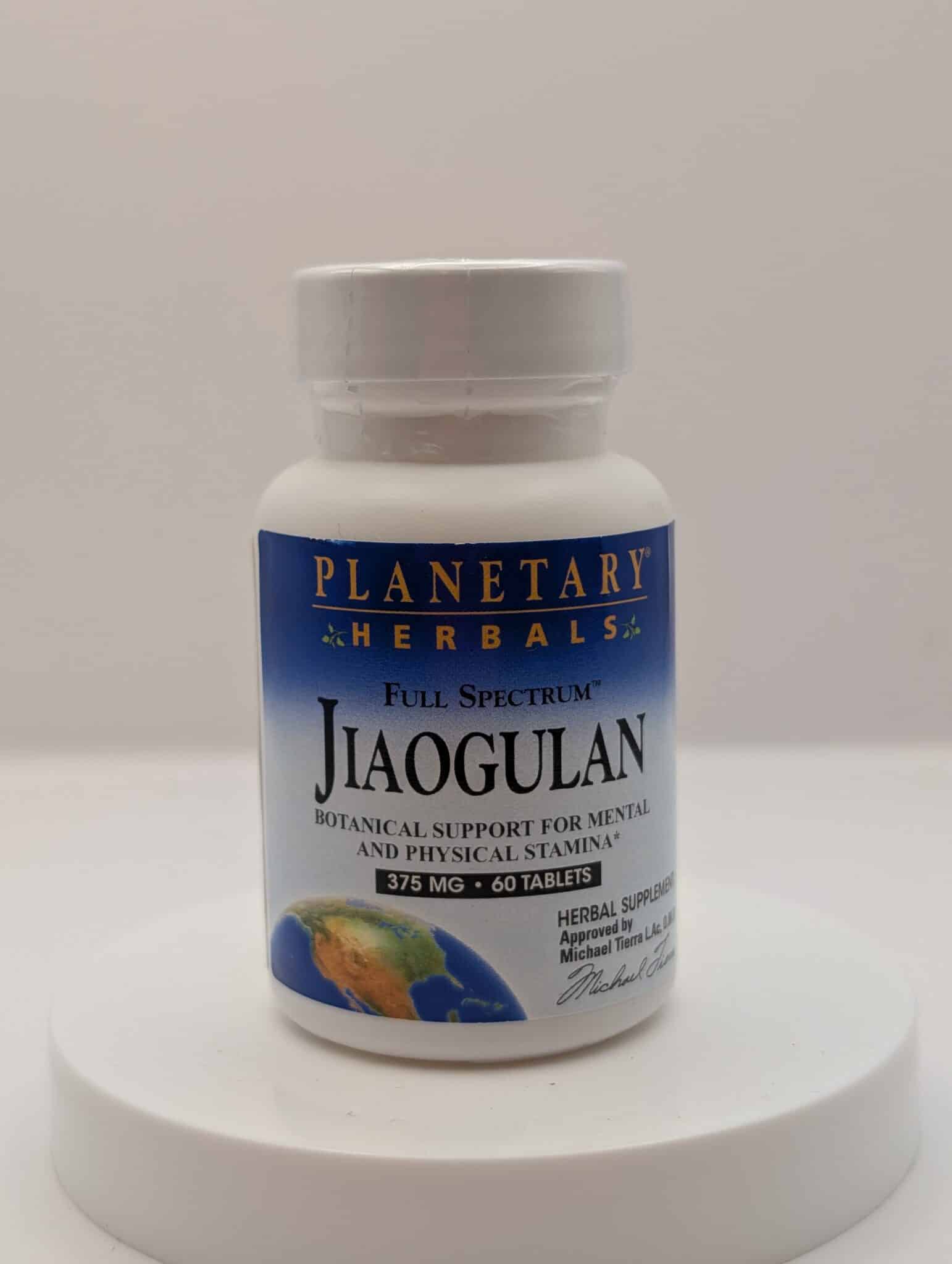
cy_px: 632
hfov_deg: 29.7
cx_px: 476
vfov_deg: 38.9
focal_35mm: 49
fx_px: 1792
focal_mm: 6.9
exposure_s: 1/29.1
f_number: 1.68
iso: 27
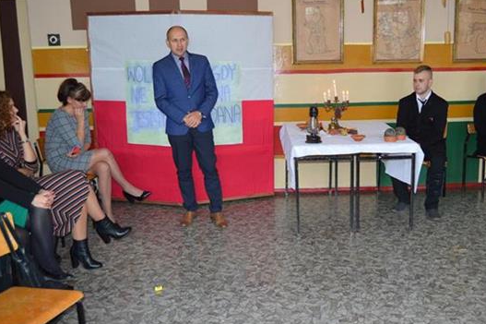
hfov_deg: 51.7
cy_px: 150
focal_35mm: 37
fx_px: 499
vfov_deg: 35.9
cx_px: 280
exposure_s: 1/60
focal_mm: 20
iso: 560
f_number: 3.5
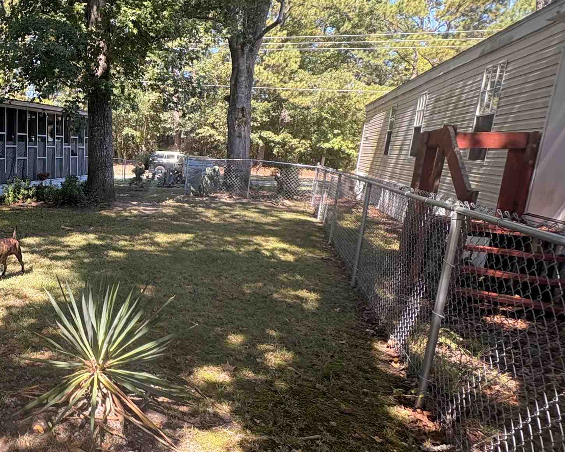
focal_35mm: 29
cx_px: 12
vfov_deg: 49.9
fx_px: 485
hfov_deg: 50.2
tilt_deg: -11.4
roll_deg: -0.3
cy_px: 244
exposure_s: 1/161
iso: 40
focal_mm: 2.22
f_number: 2.2
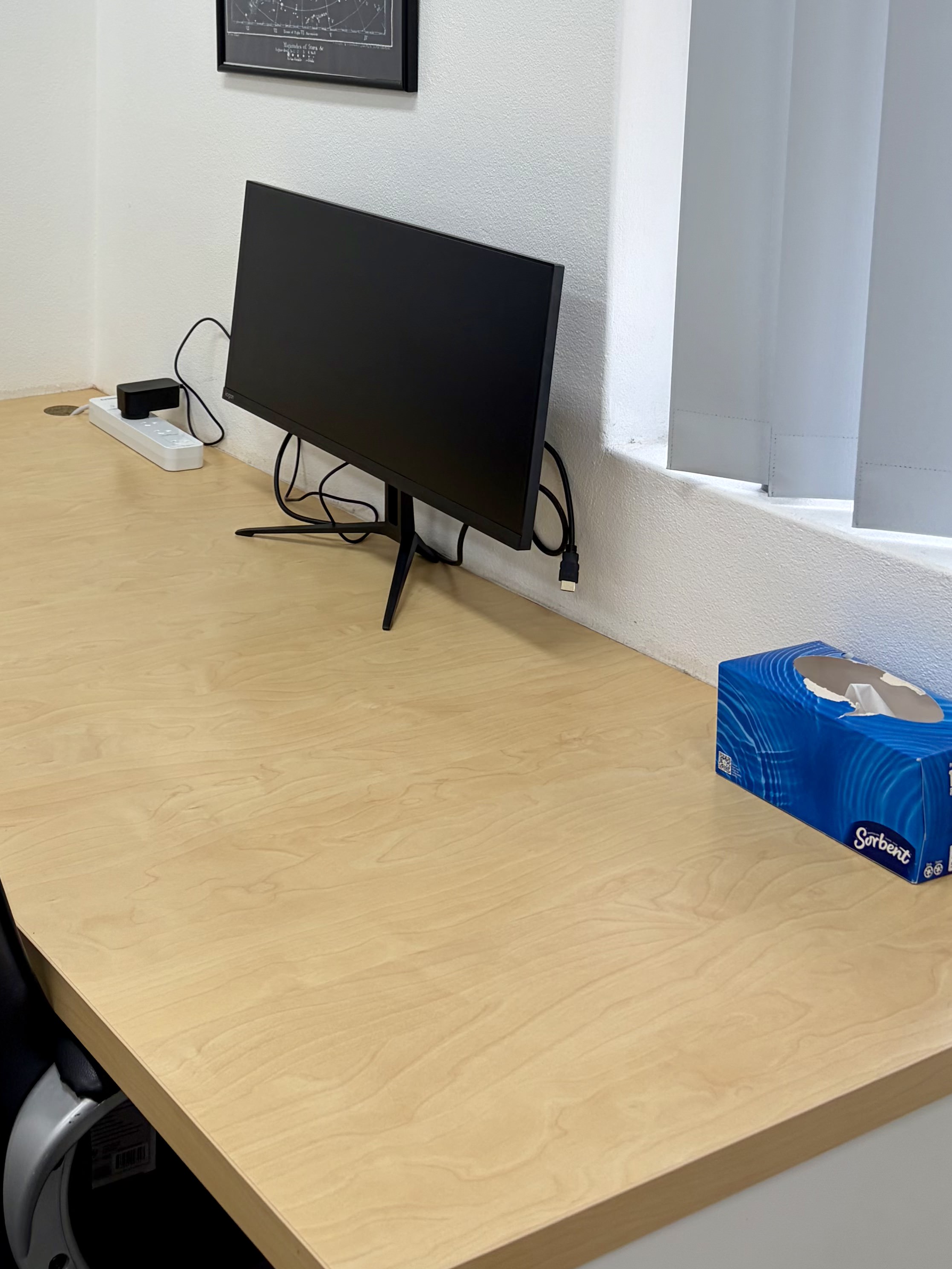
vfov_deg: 36.2
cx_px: 204
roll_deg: -1.0
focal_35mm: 50
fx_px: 1833
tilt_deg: -5.7
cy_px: 166
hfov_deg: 28.5
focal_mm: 5.96
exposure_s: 1/100
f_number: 1.6
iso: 50
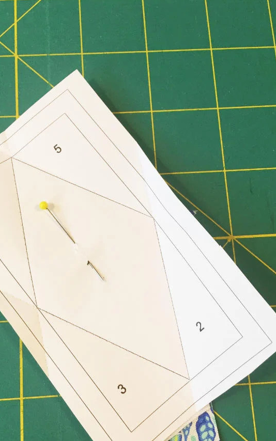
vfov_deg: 53.8
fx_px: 433
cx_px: 119
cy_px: 254
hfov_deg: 35.3
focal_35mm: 36
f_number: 2.2
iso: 64
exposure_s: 1/33
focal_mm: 4.2
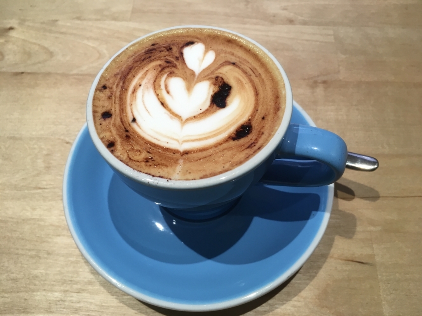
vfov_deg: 48.2
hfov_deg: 61.7
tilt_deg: -60.8
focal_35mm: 29
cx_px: 211
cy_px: 158
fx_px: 354
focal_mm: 4.15
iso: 50
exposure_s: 1/33
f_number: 2.2
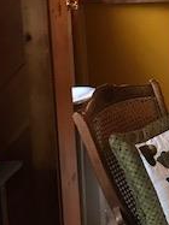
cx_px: 280
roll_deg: +1.1
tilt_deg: -6.1
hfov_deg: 14.0
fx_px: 626
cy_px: -4
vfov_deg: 19.8
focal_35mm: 96
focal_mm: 3.99
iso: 80
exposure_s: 1/15
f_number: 1.8
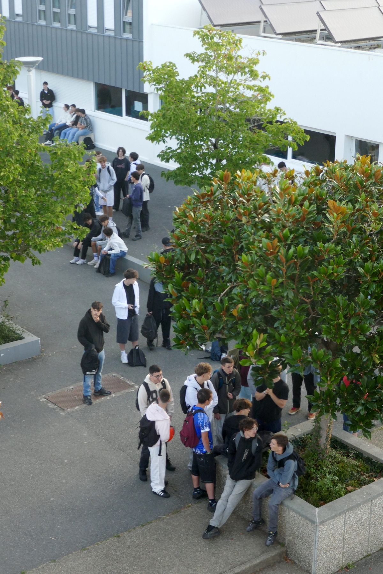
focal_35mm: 65
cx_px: 192
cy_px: 287
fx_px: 1037
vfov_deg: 31.0
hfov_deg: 20.9
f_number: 4.4
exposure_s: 1/125
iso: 500
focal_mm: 23.7
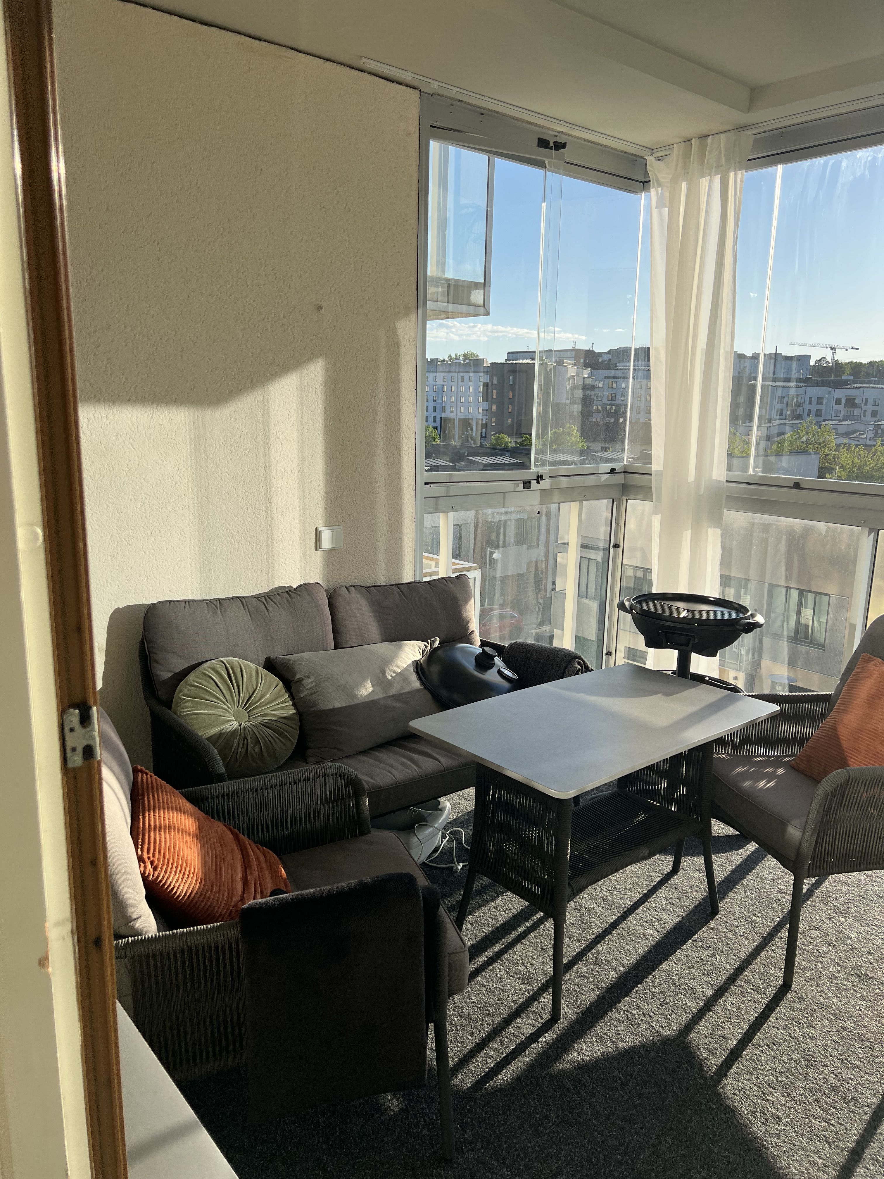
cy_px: 590
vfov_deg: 67.3
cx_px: 442
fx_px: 885
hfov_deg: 53.1
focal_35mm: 26
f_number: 1.5
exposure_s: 1/2208
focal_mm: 5.7
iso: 50
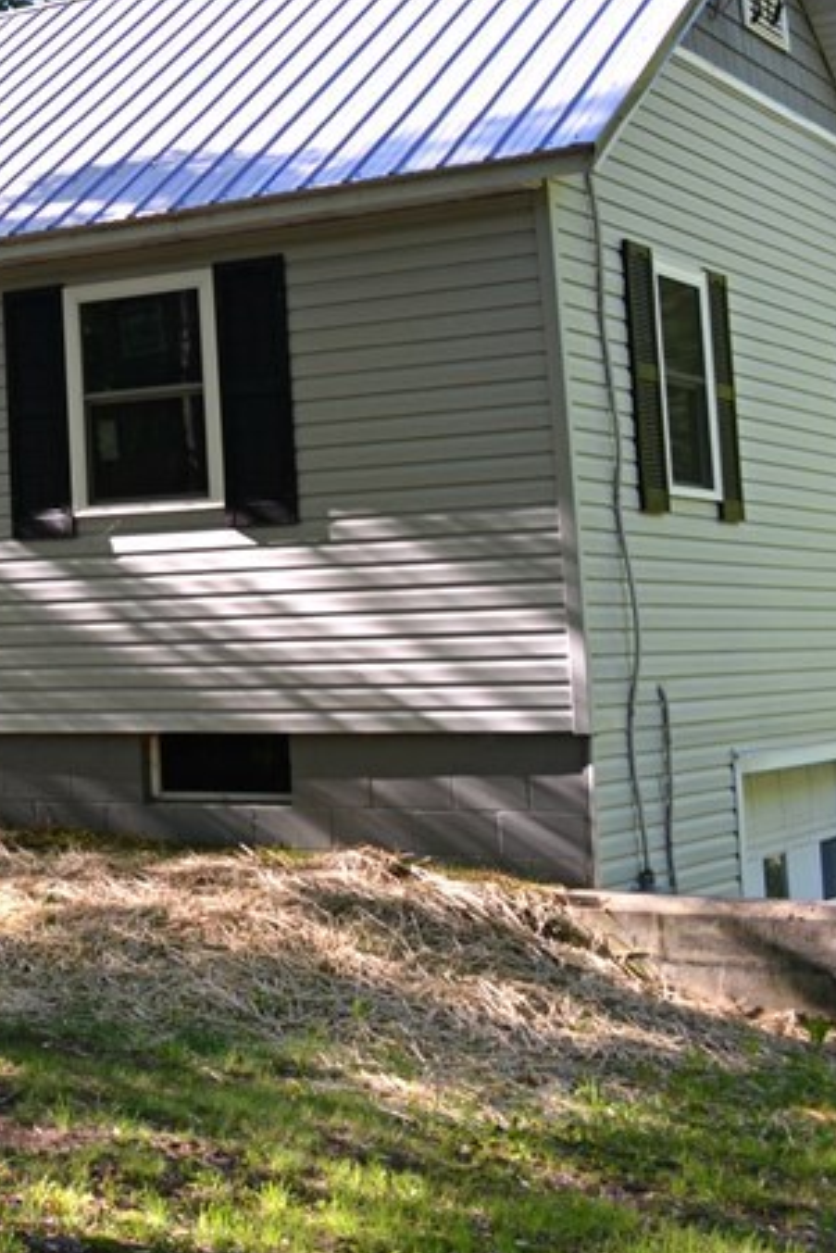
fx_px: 2262
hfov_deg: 17.9
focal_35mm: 65
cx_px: -529
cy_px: 343
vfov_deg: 30.5
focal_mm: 18
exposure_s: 1/125
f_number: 5.6
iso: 250
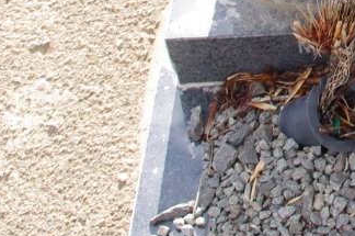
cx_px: 524
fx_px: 985
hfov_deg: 18.3
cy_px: -193
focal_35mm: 100
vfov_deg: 12.4
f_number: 11
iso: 800
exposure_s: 1/125
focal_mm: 18
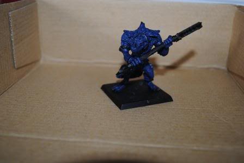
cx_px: 122
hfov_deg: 43.6
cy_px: 82
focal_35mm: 45
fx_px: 305
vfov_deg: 30.0
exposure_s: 1/60
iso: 180
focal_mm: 30
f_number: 4.5
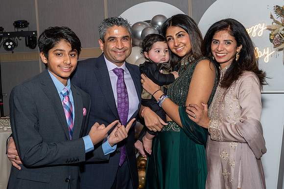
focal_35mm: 53
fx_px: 419
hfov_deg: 37.5
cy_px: 94
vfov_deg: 25.5
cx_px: 152
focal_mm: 30
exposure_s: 1/250
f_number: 8
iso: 500
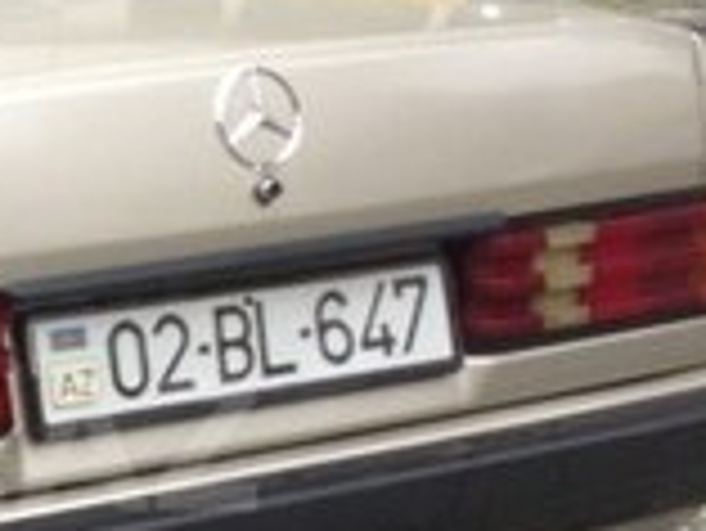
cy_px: 443
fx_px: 2837
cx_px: -202
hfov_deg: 13.7
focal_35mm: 139
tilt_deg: -12.4
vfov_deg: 10.6
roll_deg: +0.4
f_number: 2.4
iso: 64
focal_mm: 4.12
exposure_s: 1/60
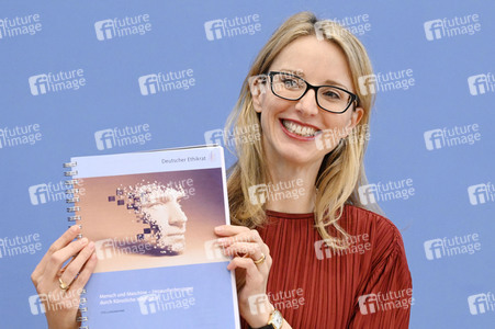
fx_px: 1855
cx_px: 248
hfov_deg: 15.2
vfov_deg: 10.1
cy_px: 164
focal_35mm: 135
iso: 10000
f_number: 5.6
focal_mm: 135
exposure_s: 1/1600
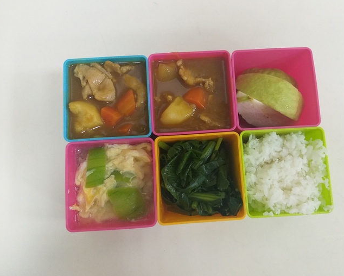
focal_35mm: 28
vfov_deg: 51.6
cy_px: 136
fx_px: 285
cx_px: 184
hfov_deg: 62.1
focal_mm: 3.93
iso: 160
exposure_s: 1/60
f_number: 1.7
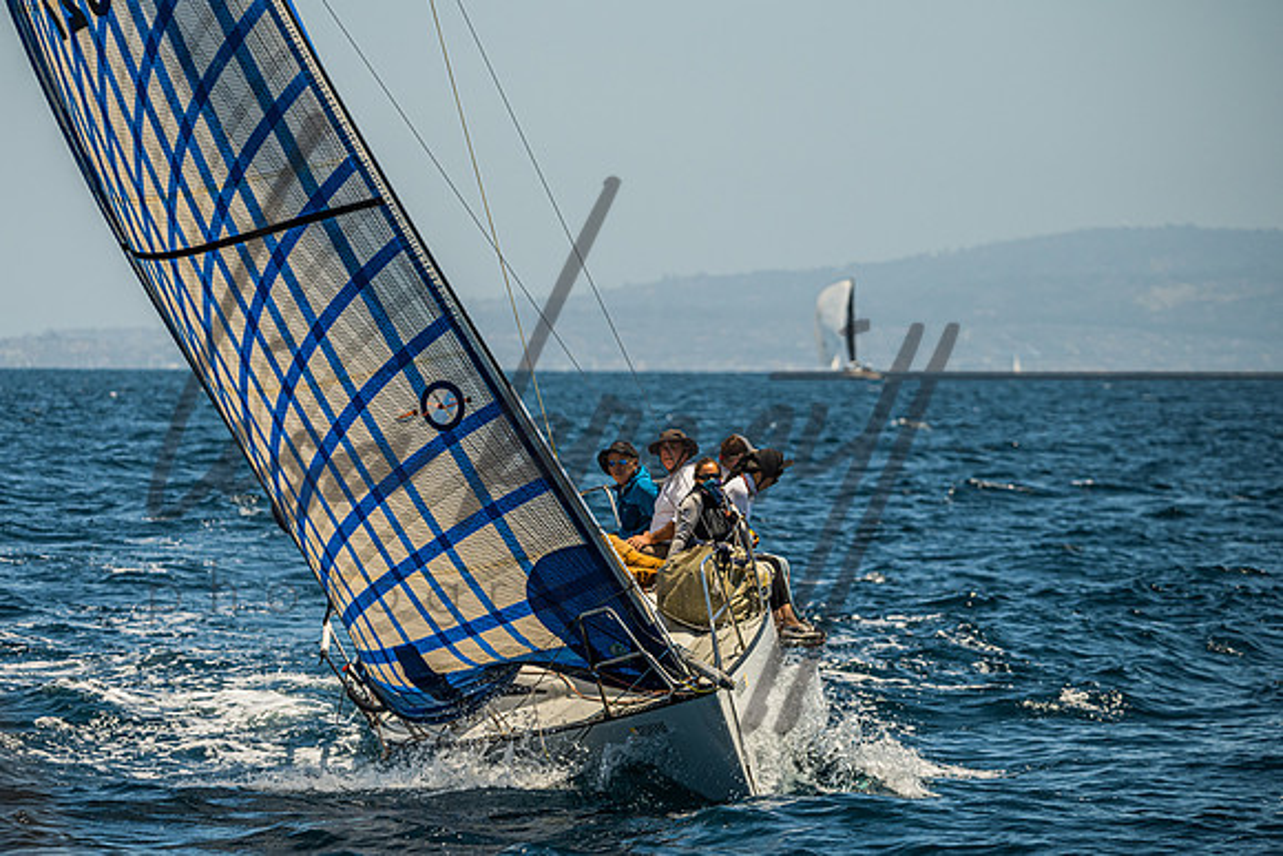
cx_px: 495
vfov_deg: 5.1
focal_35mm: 270
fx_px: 9629
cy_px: 361
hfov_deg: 7.6
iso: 320
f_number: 5
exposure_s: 1/1600
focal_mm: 200
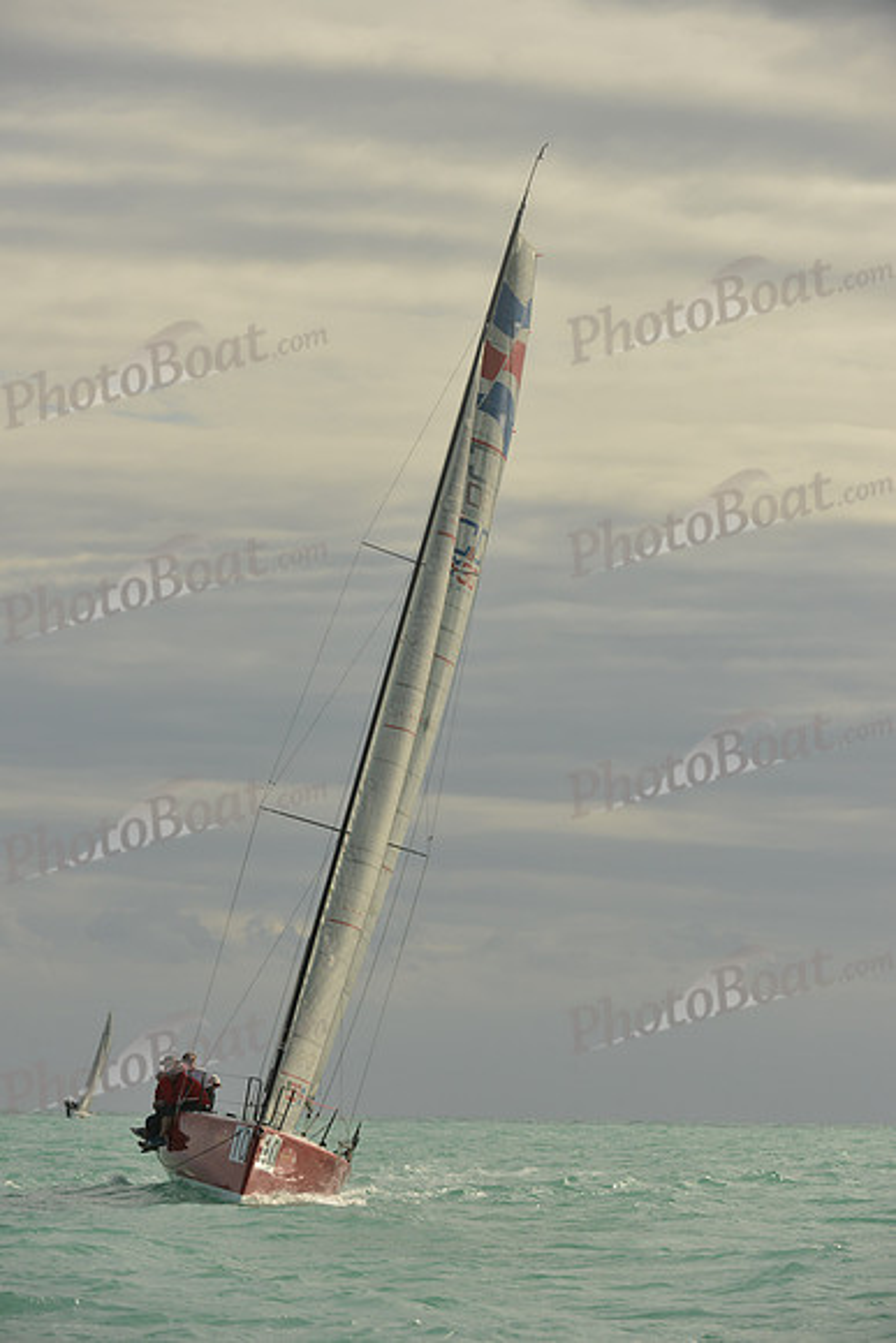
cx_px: 448
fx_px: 7462
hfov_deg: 6.9
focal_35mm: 200
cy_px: 672
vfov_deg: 10.3
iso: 250
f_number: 7.1
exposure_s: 1/1600
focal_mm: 200
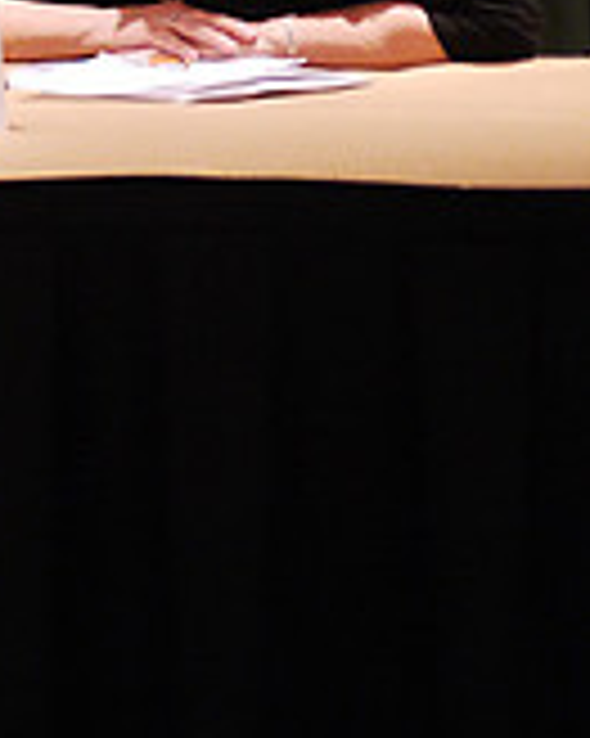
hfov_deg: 10.1
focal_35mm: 138
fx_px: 3015
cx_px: -707
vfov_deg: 13.5
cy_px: -209
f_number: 1.7
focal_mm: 20
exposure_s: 1/80
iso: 500
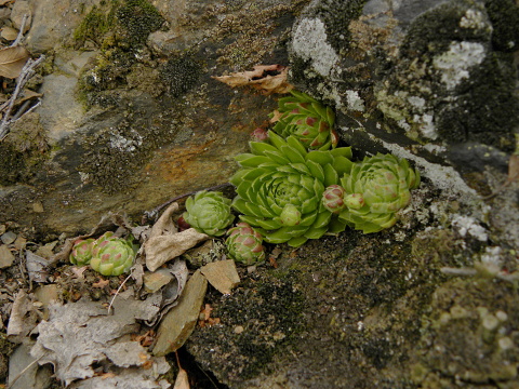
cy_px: 194
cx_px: 260
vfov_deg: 35.1
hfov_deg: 45.8
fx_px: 615
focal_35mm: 41
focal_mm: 7.3
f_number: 3.2
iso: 64
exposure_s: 1/100
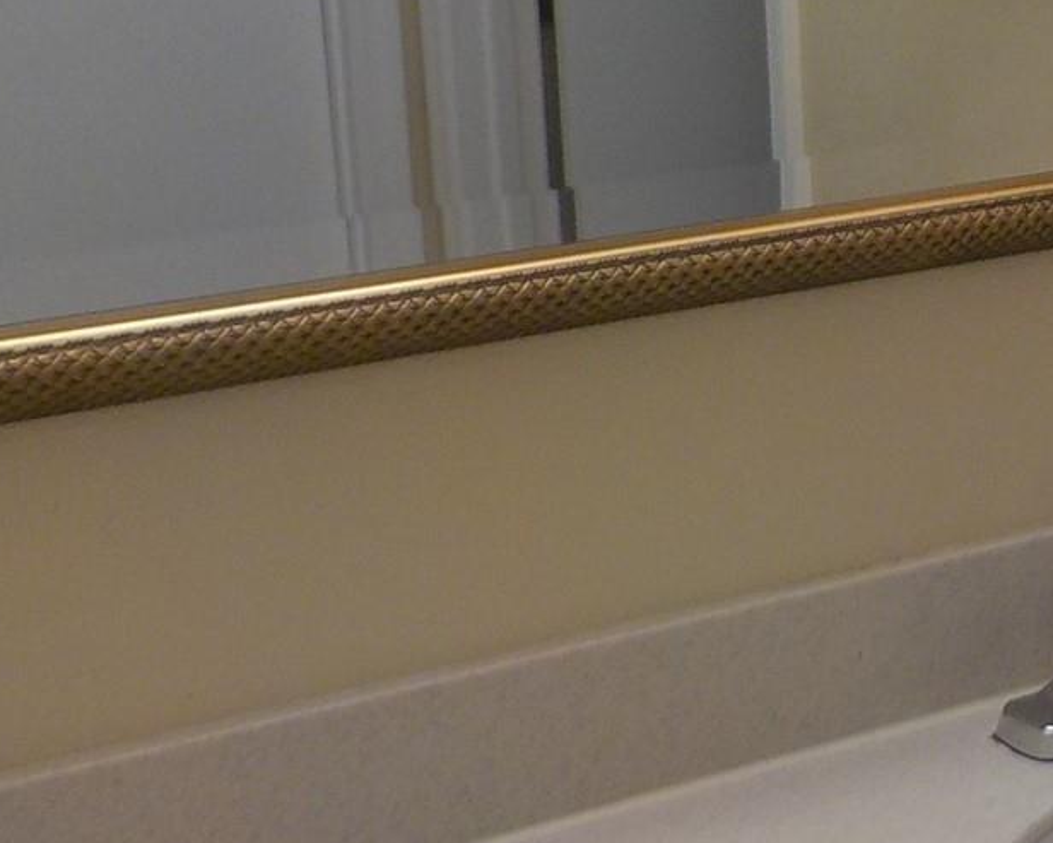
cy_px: 227
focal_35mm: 76
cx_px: 1176
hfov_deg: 23.4
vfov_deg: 20.0
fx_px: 2369
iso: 140
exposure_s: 1/30
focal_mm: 4.1
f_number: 3.3
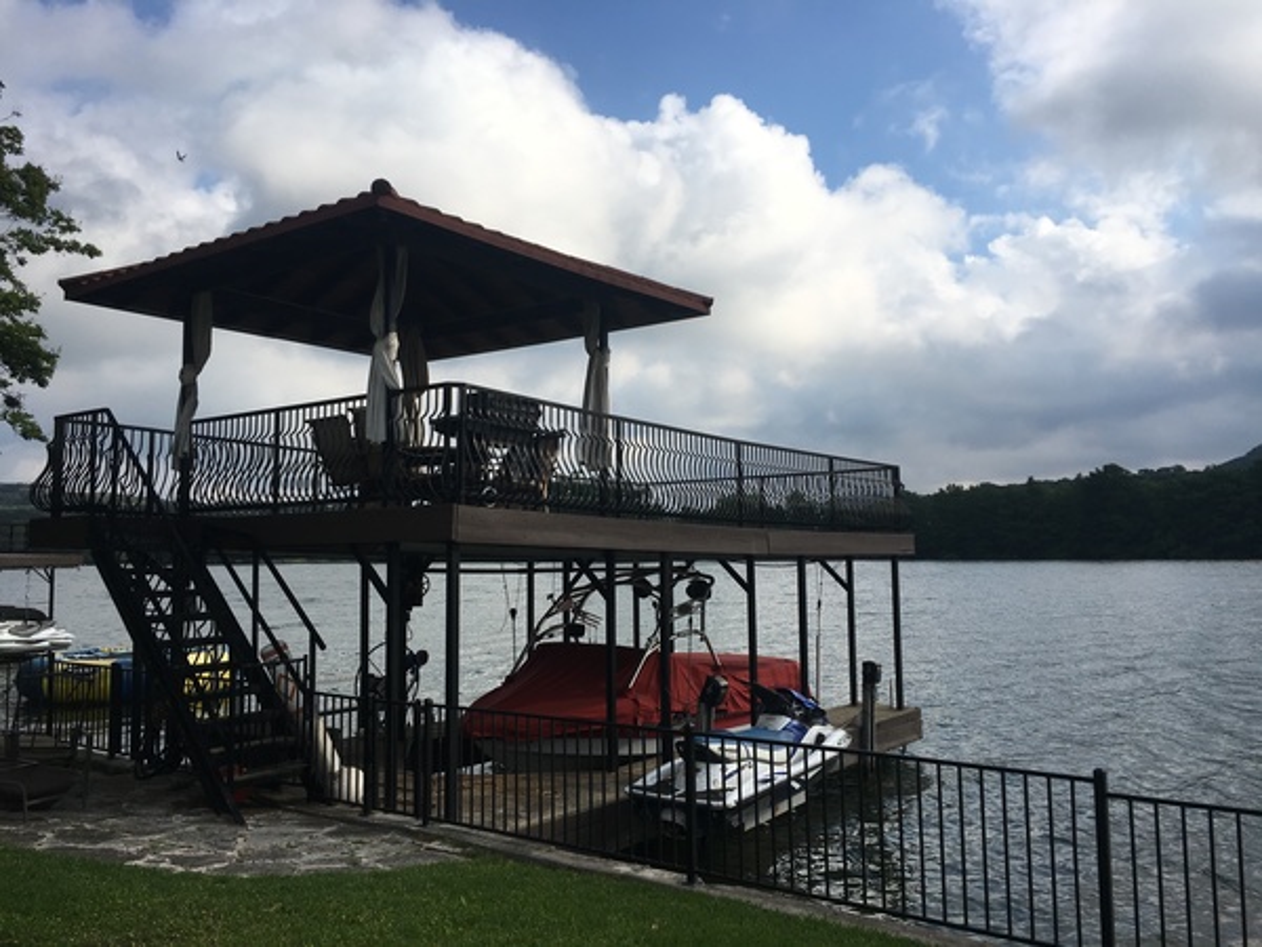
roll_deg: -0.3
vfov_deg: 48.2
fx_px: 1057
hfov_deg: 61.7
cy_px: 474
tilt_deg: +5.4
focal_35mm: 29
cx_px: 631
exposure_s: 1/2024
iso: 25
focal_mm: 4.15
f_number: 2.2
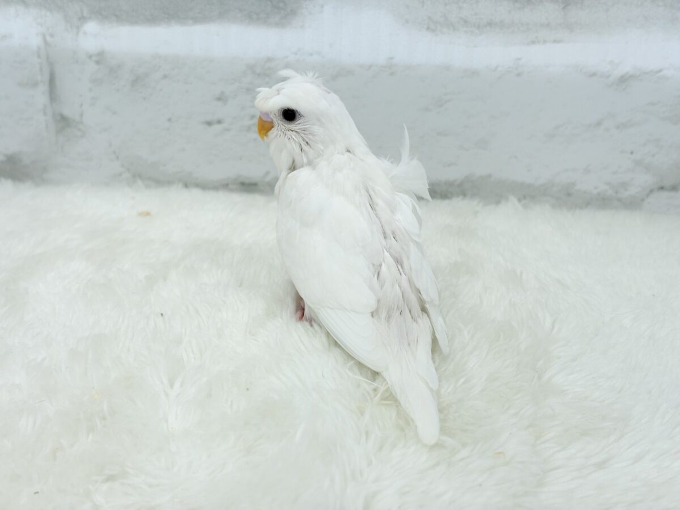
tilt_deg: -25.3
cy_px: 255
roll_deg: -1.3
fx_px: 1021
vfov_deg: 28.0
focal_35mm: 52
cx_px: 340
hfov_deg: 36.8
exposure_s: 1/100
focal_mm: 5.96
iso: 32
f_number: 1.6
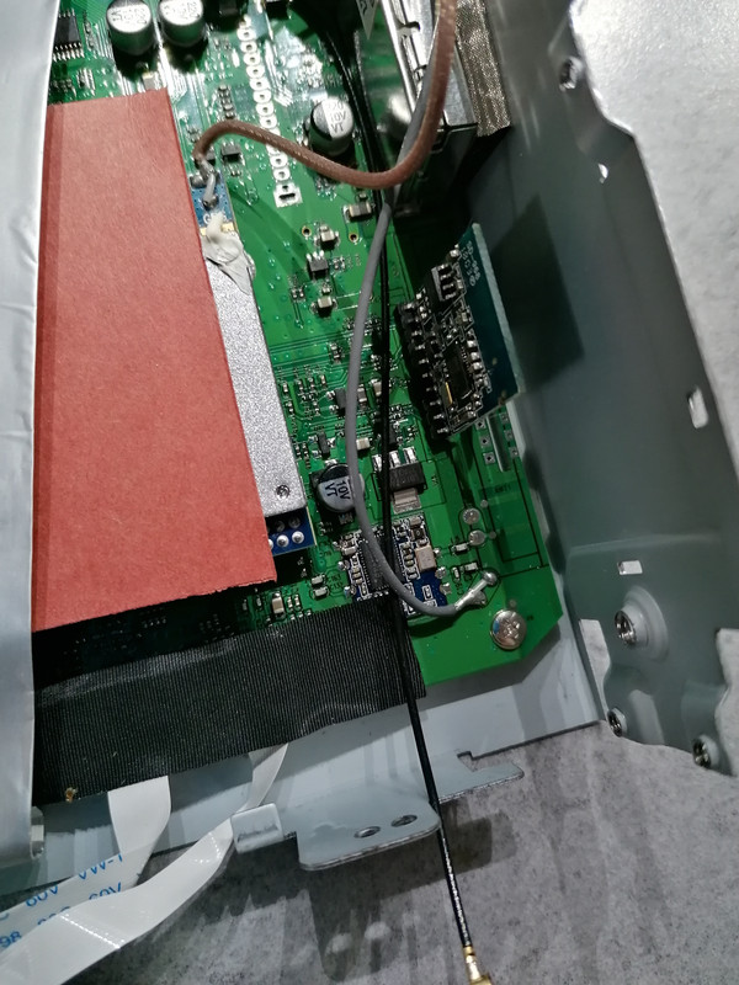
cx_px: 370
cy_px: 492
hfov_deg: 51.4
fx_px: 769
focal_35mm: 27
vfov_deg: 65.3
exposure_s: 1/33.3
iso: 400
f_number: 1.8
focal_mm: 4.75
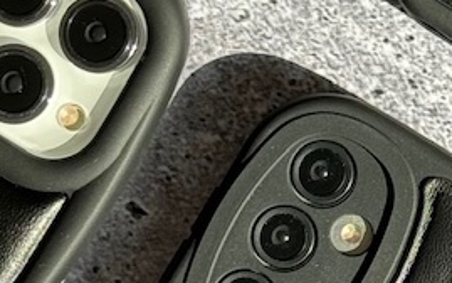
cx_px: 492
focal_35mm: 242
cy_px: 3
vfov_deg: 5.4
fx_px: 2980
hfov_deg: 8.6
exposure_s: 1/1339
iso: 64
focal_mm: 6.86
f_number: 1.78
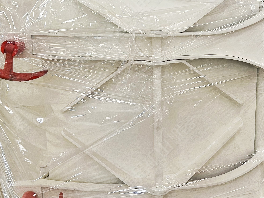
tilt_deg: -11.0
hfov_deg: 36.1
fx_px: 404
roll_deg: +0.7
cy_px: 77
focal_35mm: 53
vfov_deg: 27.4
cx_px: 153
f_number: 1.5
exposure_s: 1/50
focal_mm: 5.7
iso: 125
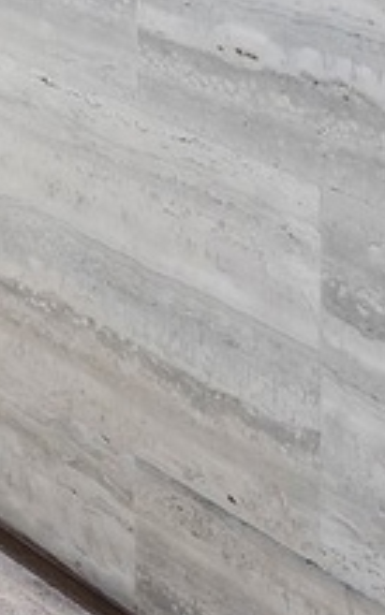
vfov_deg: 12.5
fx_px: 2462
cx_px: -1686
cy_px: -635
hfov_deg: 5.7
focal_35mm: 147
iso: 200
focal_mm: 19.5
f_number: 9.5
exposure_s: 1/30
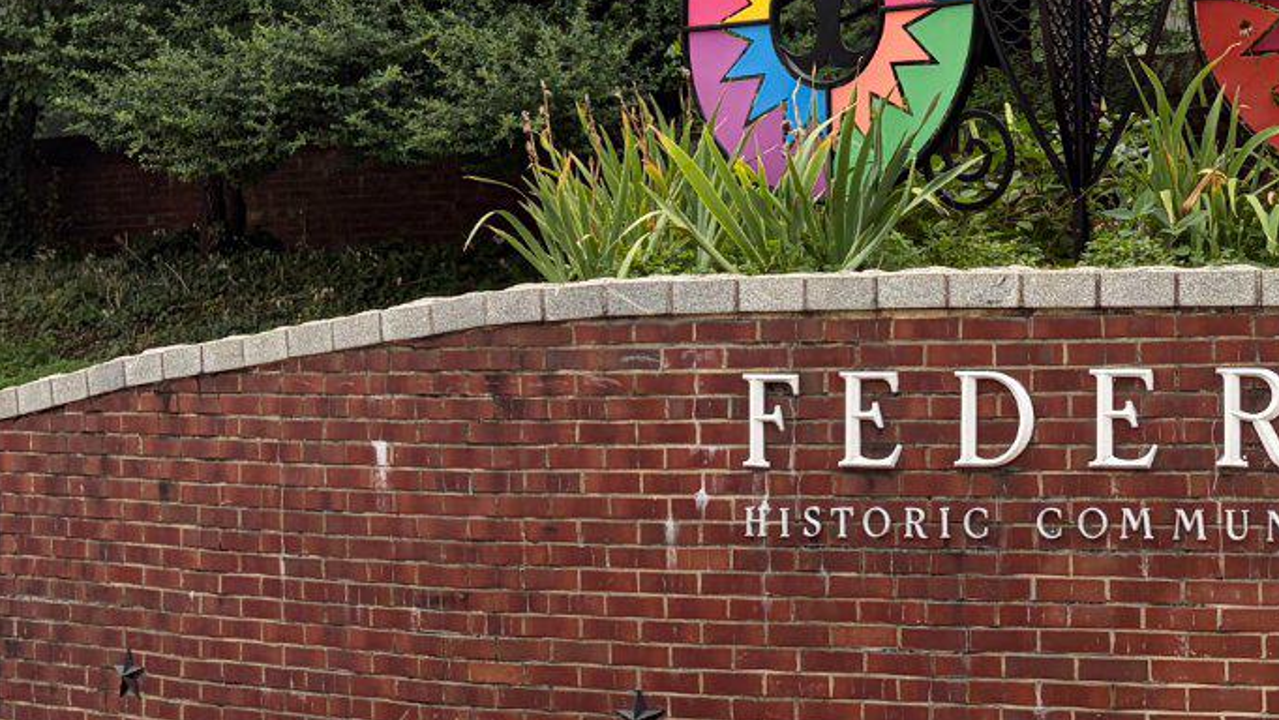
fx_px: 2883
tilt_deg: +1.9
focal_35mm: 85
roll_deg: +0.8
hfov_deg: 24.3
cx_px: 1166
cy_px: 214
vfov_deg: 14.2
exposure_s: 1/2208
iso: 64
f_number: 1.6
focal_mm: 5.96
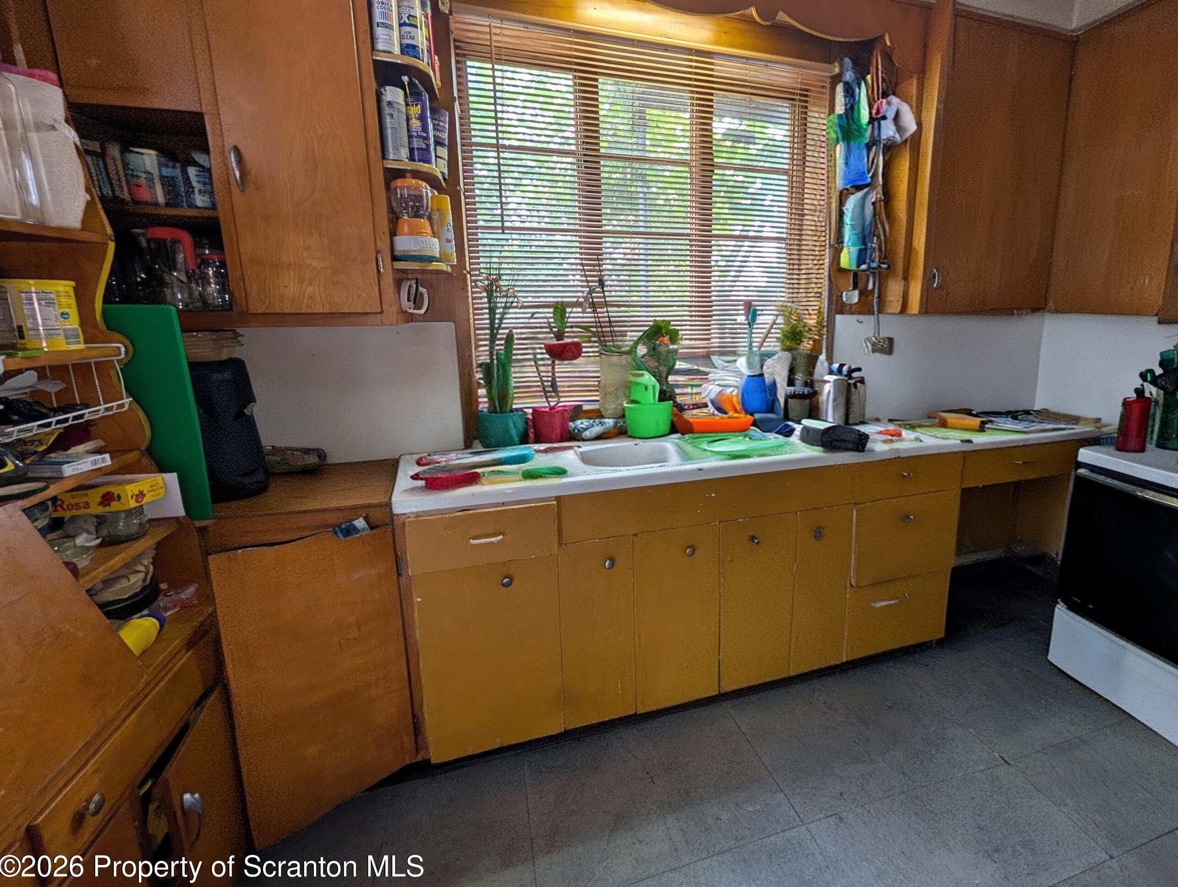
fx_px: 477
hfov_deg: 101.1
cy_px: 396
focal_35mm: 14
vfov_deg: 85.5
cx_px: 684
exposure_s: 1/40
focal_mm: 2.02
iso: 86
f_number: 1.7
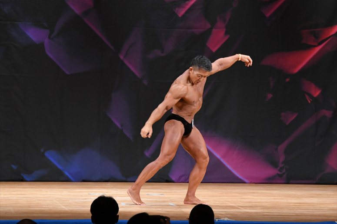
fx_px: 2386
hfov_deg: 8.1
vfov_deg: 5.4
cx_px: 168
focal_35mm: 255
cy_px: 112
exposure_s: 1/400
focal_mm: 170
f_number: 5.6
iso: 3200
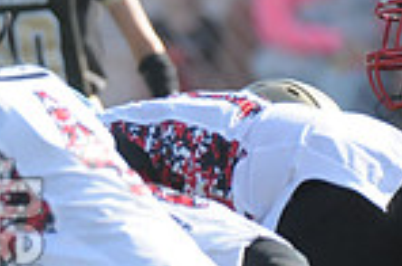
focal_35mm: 2002
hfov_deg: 1.0
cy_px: 246
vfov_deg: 0.7
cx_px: -299
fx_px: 22308
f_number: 4
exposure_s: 1/4000
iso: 1600
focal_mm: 340
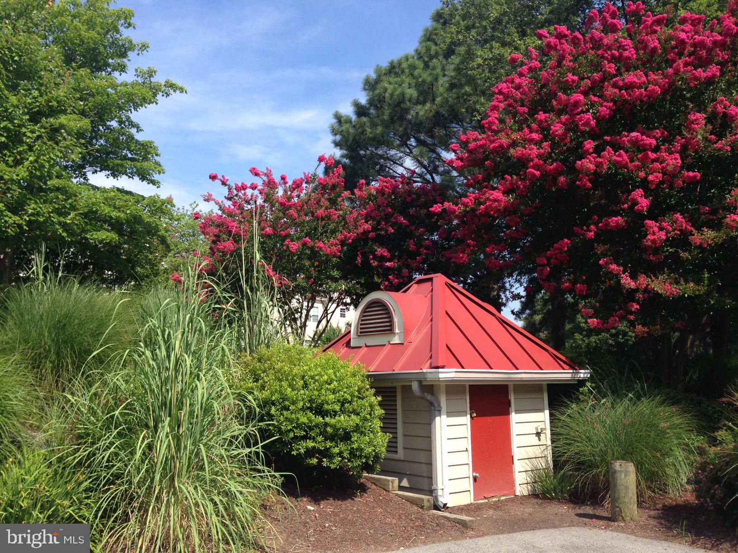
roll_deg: -1.2
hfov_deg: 55.4
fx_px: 704
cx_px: 369
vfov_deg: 42.9
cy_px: 276
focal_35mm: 33
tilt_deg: +9.0
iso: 50
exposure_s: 1/1130
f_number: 2.4
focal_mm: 4.12
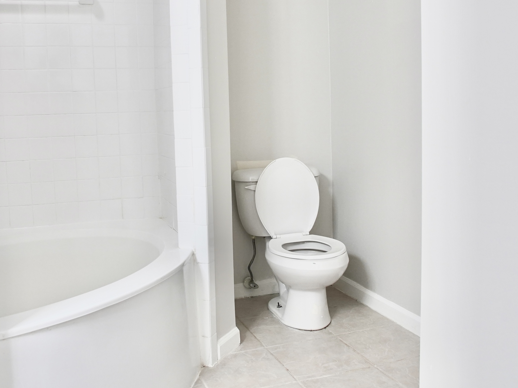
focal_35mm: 34
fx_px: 509
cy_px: 166
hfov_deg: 53.9
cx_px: 234
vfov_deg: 41.7
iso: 1000
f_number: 4
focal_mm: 16.9
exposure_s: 1/50
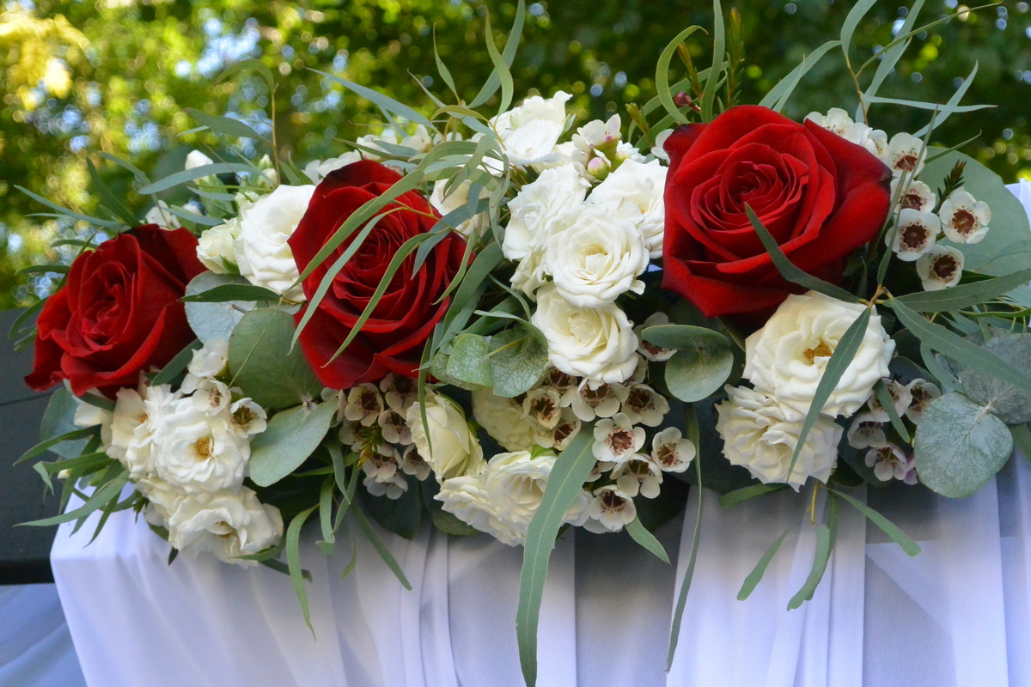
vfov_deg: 19.7
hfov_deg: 29.2
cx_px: 516
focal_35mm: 69
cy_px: 344
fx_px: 1976
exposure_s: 1/500
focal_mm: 25.9
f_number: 5.3
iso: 1100
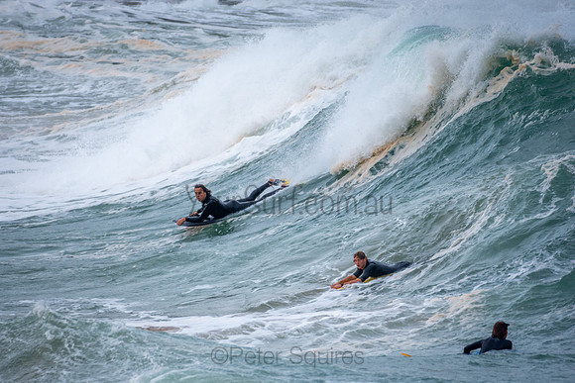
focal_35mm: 750
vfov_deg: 1.8
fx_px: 11981
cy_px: 192
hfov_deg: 2.7
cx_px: 288
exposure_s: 1/1000
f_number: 5.6
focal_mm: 500
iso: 320
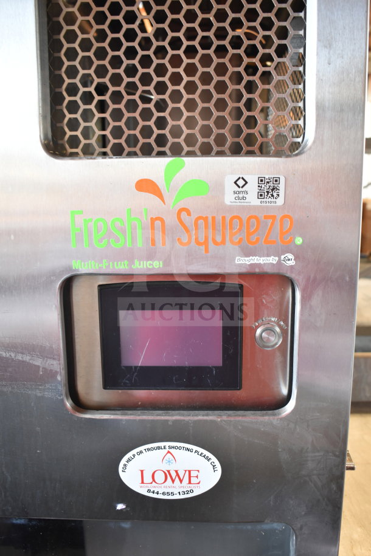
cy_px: 278
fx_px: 510
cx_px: 186
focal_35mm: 33
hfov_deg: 40.0
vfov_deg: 57.2
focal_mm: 22
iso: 800
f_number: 3.8
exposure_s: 1/30
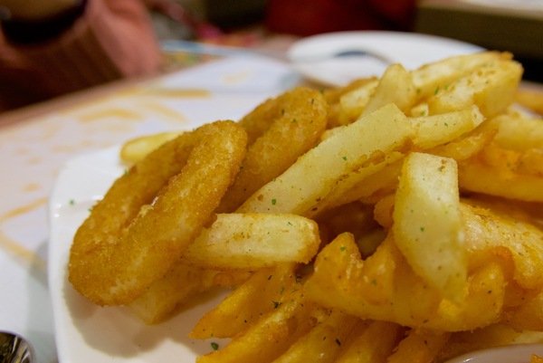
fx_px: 498
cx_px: 272
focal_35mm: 33
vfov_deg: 40.0
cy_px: 182
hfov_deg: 57.2
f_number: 4
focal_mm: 14.9
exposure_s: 1/80
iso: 1250
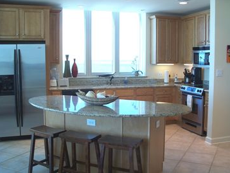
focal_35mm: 38
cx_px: 116
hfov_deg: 48.9
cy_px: 87
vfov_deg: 37.8
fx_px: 253
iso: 80
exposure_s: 1/60
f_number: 2.8
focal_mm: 7.8
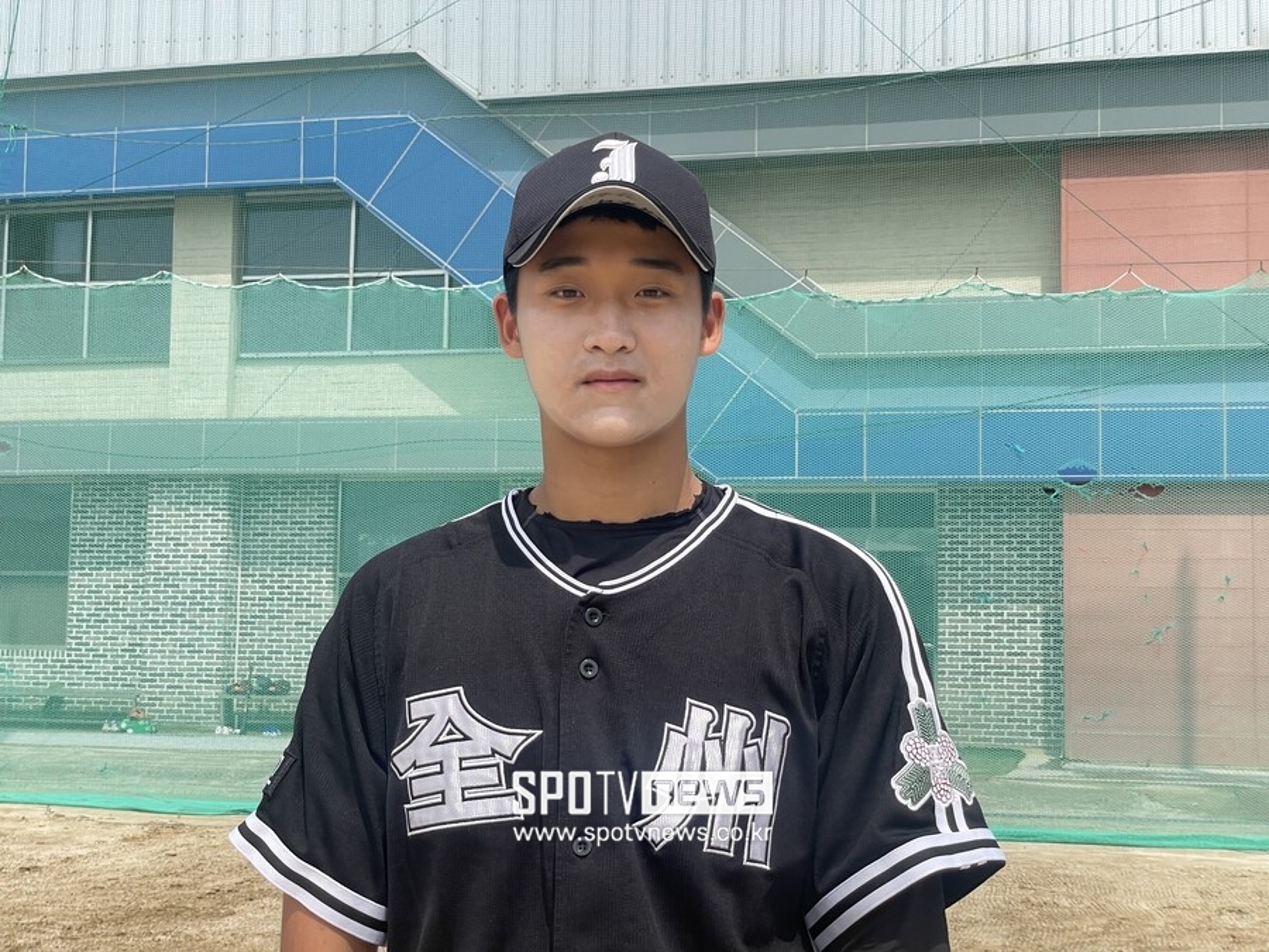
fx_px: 1906
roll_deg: -0.5
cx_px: 634
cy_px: 476
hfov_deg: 36.8
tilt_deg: +5.1
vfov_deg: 28.0
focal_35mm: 52
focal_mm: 6
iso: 25
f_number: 2
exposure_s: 1/1229
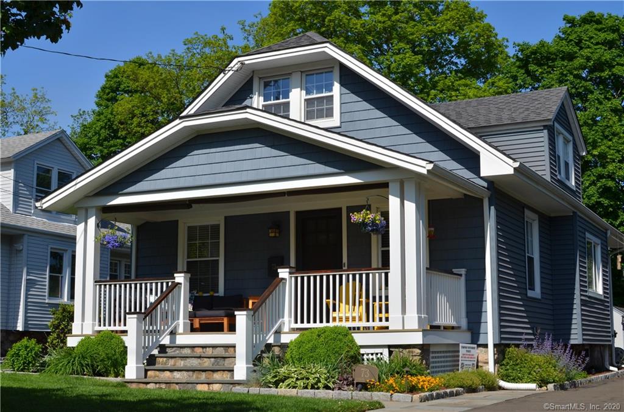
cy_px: 206
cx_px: 312
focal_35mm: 52
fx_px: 908
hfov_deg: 37.9
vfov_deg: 25.6
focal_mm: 35
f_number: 9
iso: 100
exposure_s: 1/320
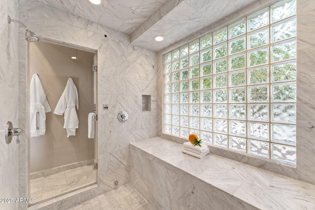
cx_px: 158
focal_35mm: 14
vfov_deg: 81.2
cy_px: 105
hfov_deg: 104.3
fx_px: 122
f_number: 9
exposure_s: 1/20
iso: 800
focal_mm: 14
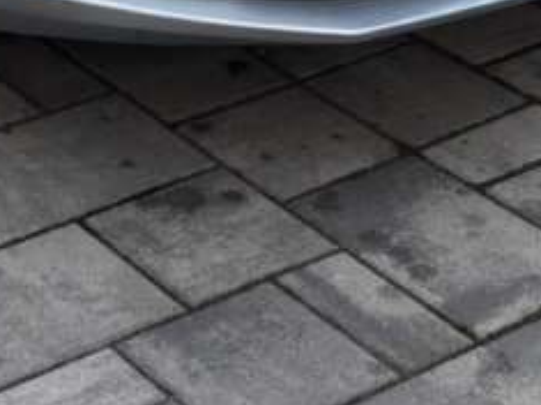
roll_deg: +0.2
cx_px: 62
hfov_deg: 14.7
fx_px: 2078
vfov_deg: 10.0
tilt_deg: -10.2
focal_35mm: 133
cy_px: -502
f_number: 1.6
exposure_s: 1/121
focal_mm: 5.96
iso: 64
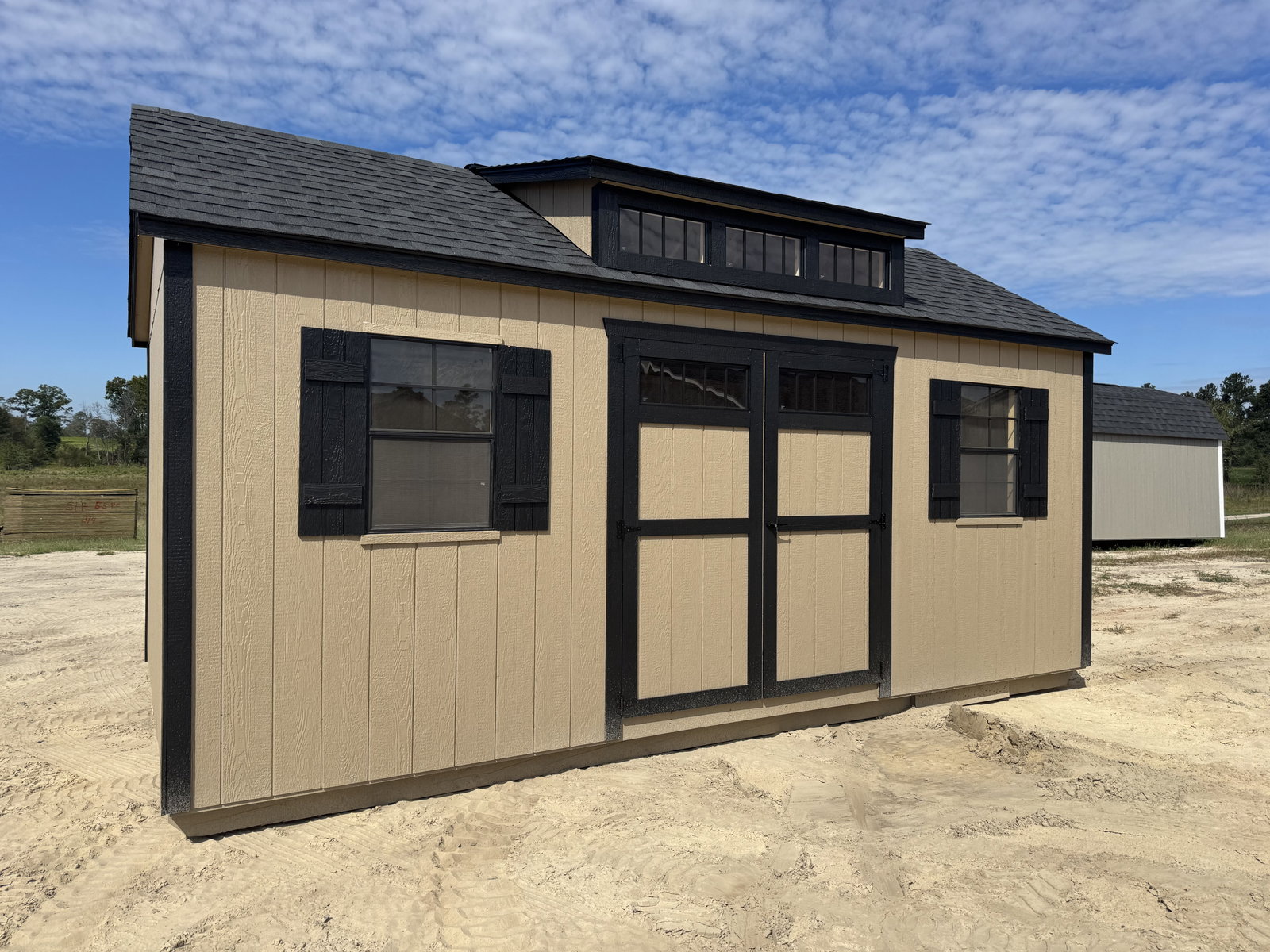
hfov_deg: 71.6
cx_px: 635
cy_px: 476
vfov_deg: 56.8
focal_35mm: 24
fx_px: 881
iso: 80
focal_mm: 6.76
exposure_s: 1/7092
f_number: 1.78
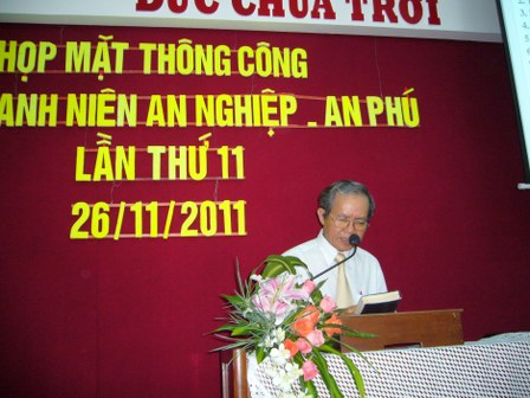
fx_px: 536
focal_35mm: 35
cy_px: 199
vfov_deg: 40.7
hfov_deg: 52.6
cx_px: 265
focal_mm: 5.8
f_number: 2.8
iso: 200
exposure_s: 1/60
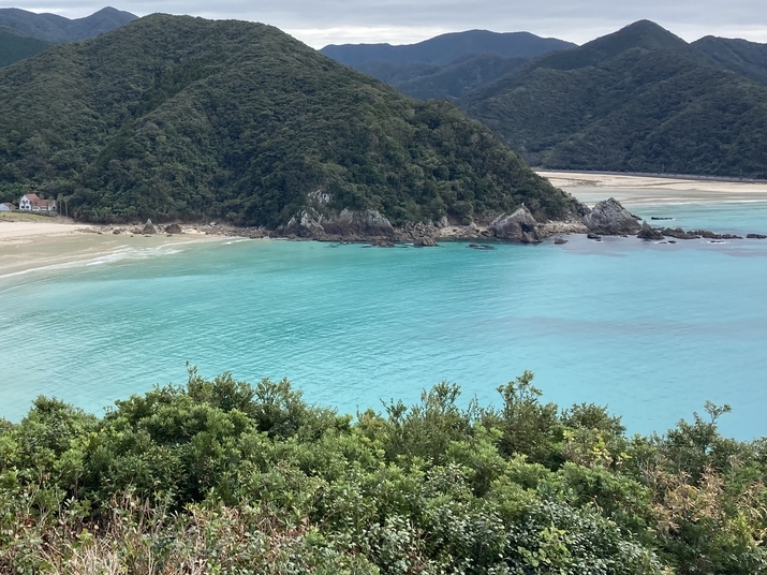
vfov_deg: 30.6
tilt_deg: -3.7
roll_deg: +0.3
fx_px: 1041
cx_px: 249
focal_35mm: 47
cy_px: 186
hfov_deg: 39.9
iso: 20
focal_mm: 3.99
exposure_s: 1/1000
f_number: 1.8
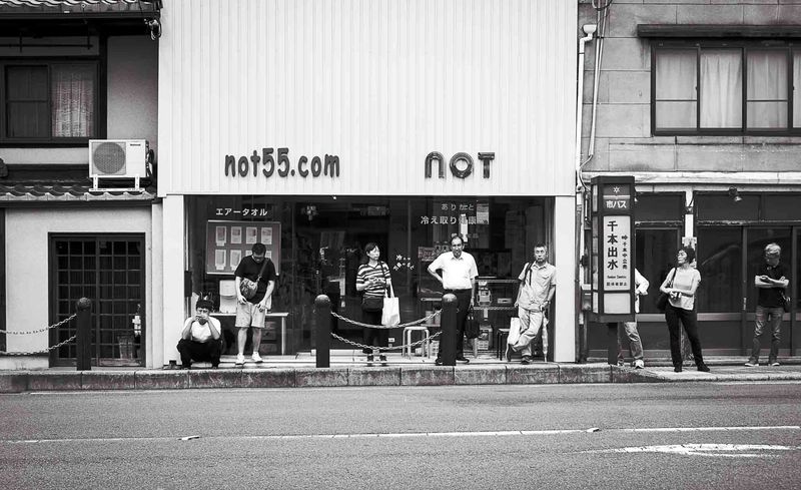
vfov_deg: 23.8
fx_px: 1163
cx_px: 400
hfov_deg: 38.0
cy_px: 264
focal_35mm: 54
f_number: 8
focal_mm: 52
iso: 100
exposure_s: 1/125
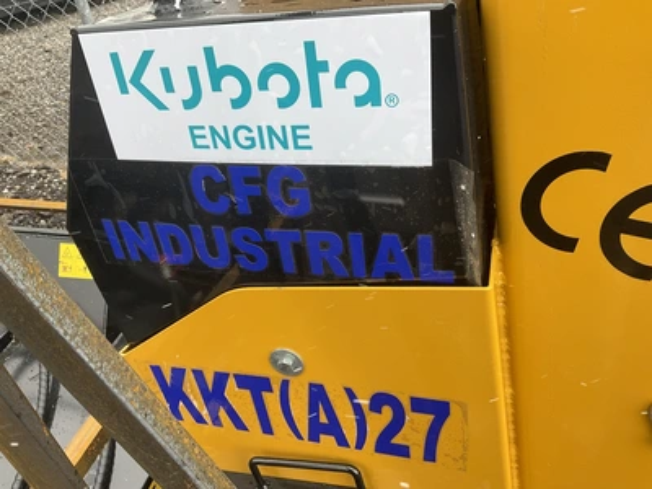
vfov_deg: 48.2
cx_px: 326
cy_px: 244
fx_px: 546
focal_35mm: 29
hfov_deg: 61.7
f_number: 1.8
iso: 16
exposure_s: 1/127
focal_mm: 3
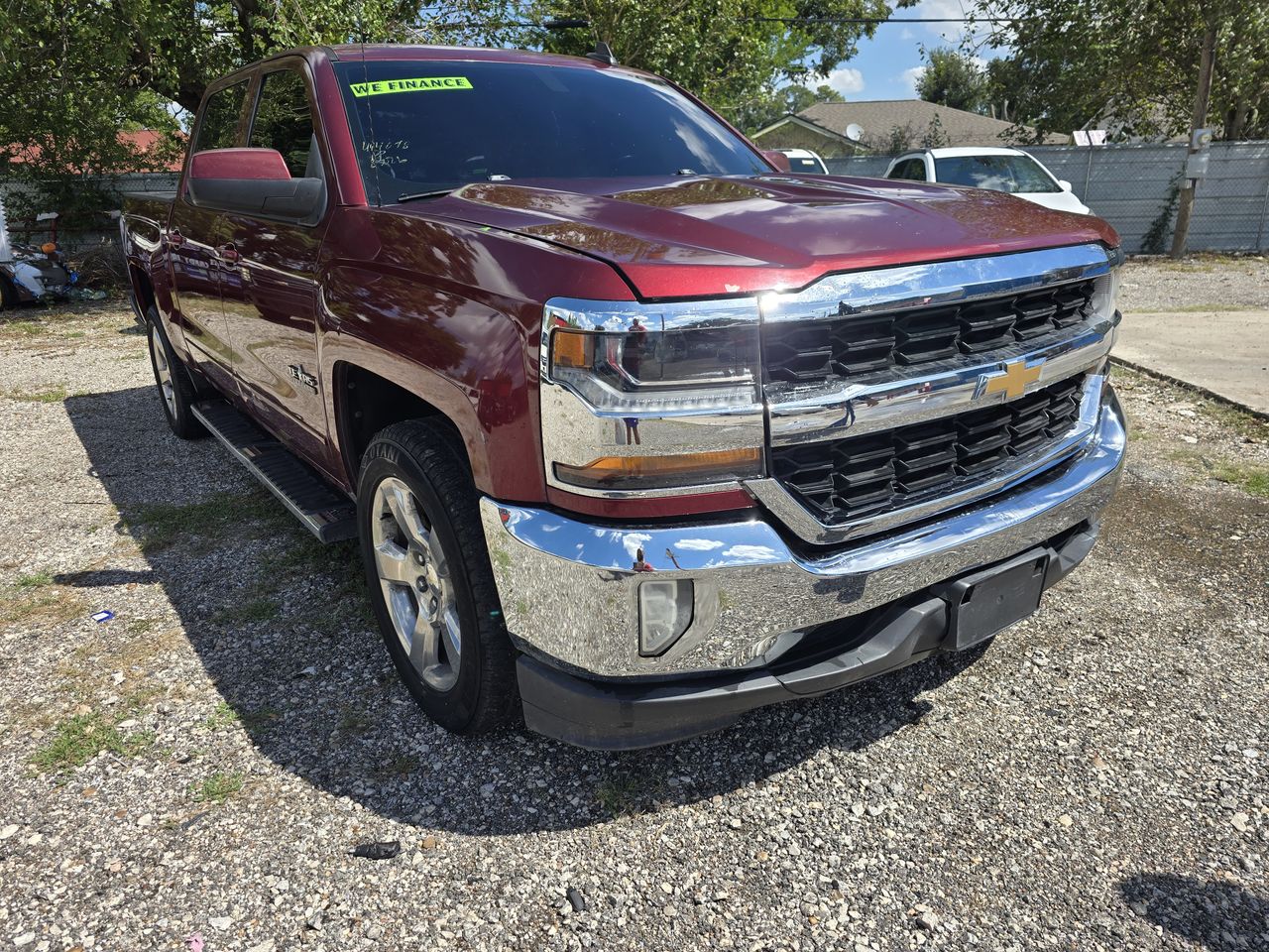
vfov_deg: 58.9
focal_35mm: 23
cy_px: 476
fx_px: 843
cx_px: 634
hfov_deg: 73.9
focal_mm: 6.3
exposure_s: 1/643
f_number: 1.7
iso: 12
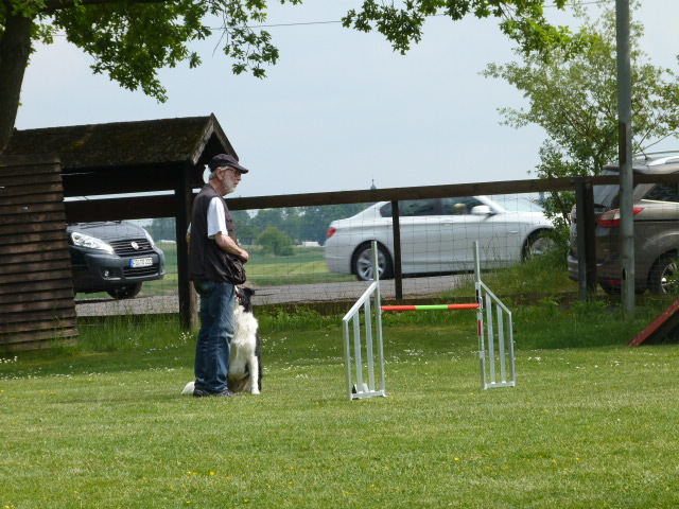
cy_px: 254
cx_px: 340
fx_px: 3688
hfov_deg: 10.5
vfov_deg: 7.9
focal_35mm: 188
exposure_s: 1/320
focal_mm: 33.9
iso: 100
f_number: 5.6
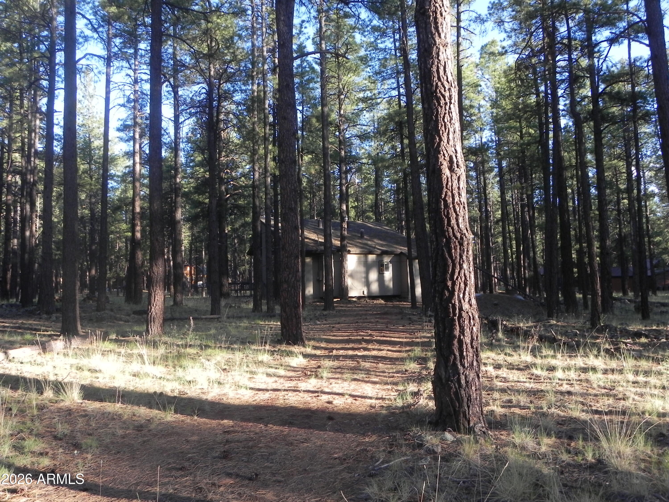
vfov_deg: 48.2
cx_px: 334
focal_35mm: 29
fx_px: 560
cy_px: 251
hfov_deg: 61.7
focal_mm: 5.2
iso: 160
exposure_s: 1/115
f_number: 4
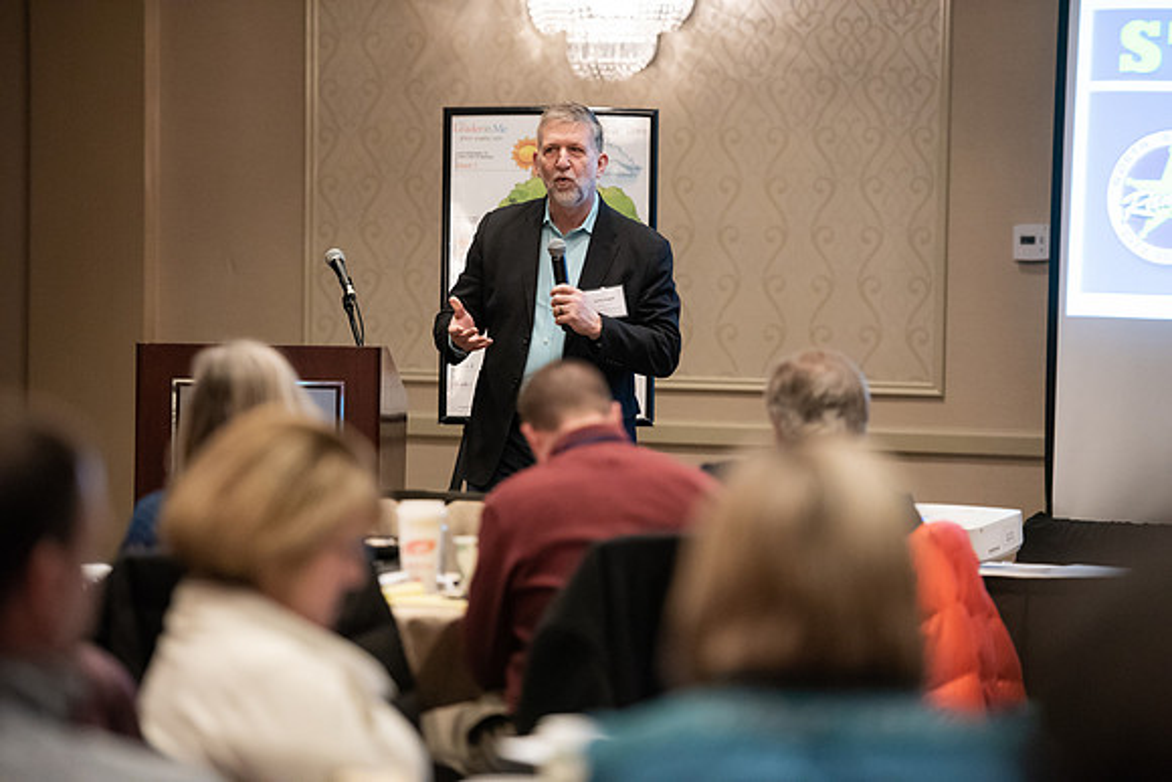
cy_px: 391
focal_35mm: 165
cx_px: 586
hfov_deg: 12.4
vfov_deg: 8.3
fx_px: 5373
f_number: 2.8
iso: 5000
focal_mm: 165
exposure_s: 1/200
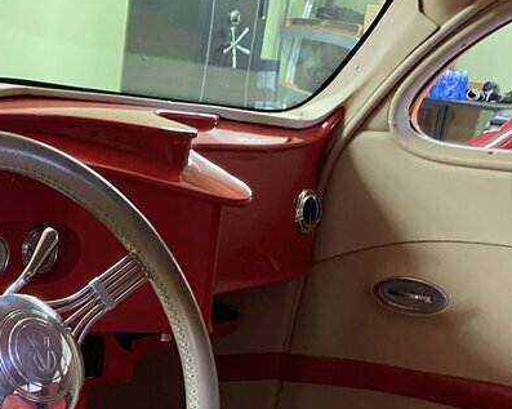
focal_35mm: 64
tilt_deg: -25.3
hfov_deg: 28.5
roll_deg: -3.6
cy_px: 422
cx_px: 53
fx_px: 969
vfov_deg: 22.8
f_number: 1.8
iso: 500
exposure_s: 1/29
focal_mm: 4.25
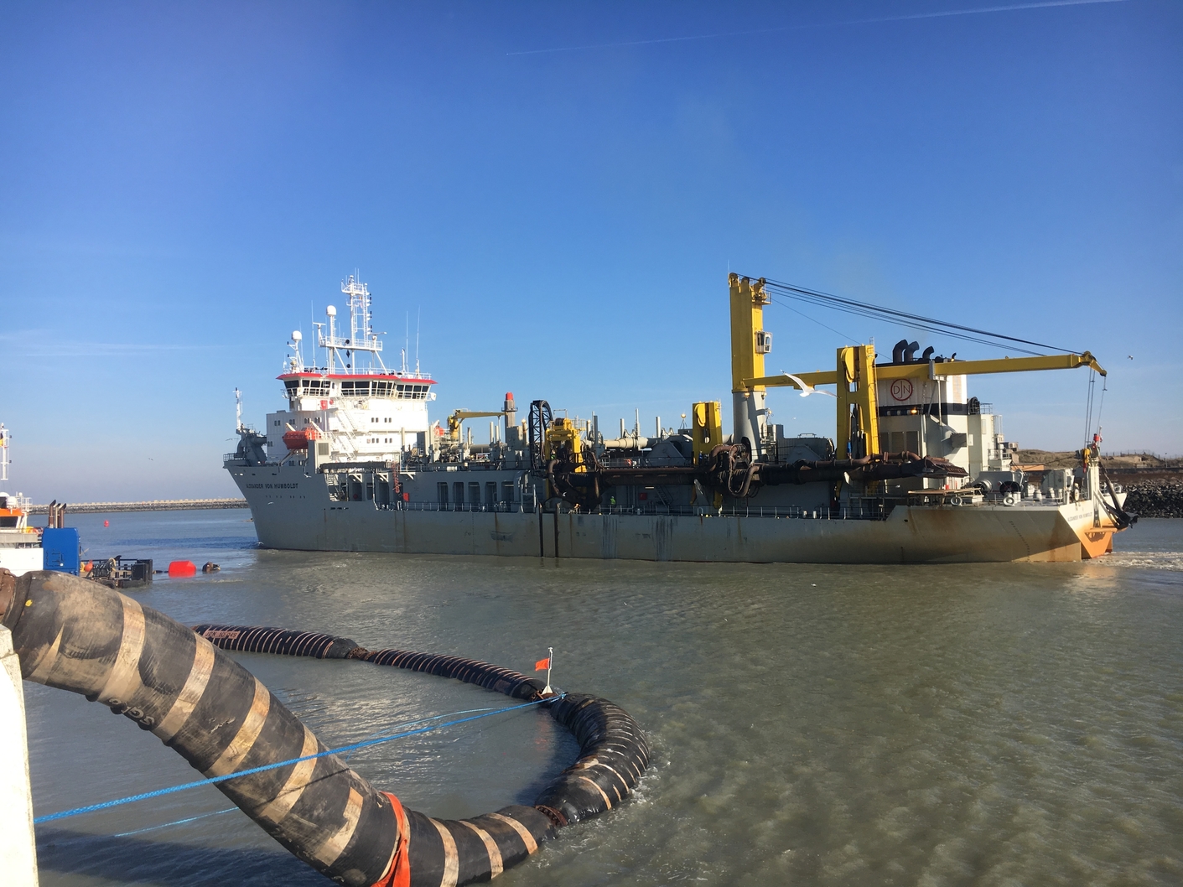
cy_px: 444
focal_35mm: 29
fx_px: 991
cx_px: 592
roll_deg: +2.3
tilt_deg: +2.4
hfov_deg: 61.7
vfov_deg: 48.2
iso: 25
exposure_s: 1/1748
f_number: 2.2
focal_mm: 4.15
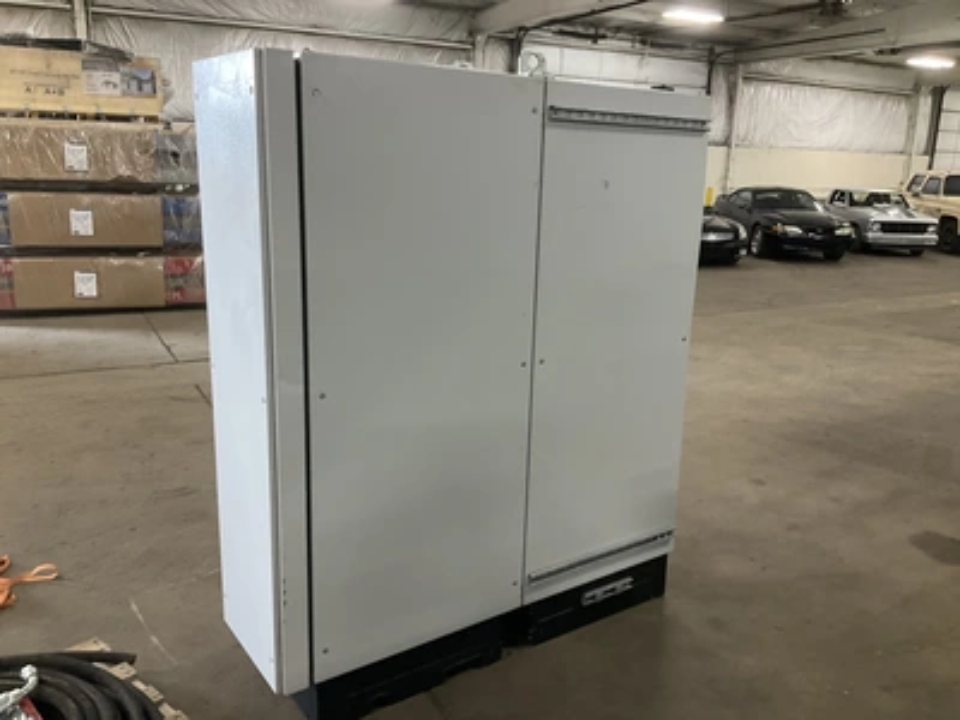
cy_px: 360
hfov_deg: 61.7
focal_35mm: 29
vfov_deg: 48.2
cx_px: 480
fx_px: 804
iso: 160
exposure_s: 1/60
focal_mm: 3
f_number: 1.8
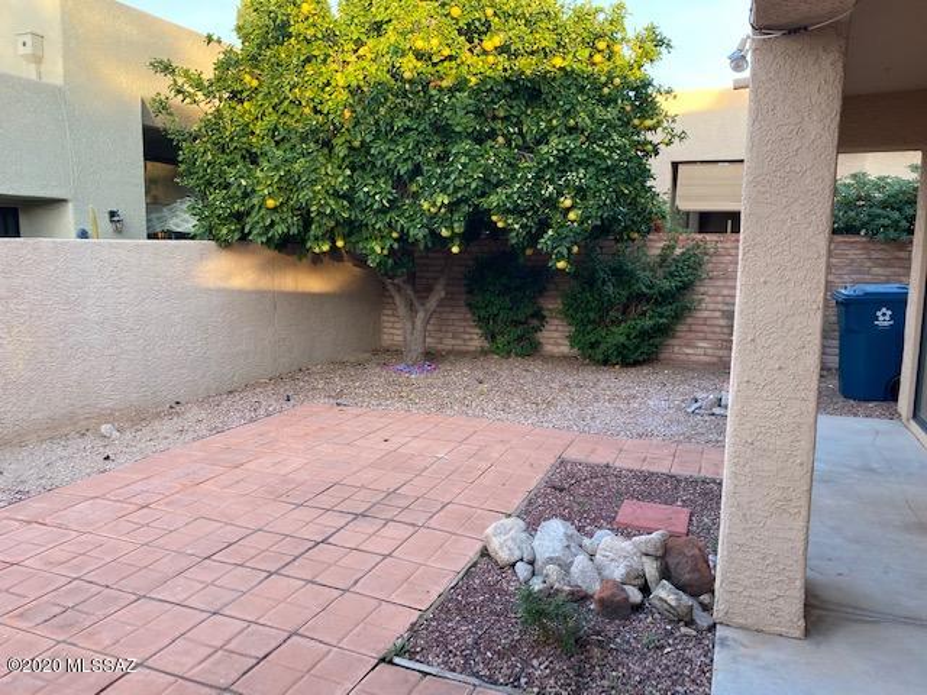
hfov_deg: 67.3
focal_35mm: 26
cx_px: 464
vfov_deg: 53.1
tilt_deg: -7.5
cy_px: 348
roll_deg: -1.5
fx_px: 696
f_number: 1.8
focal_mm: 4.25
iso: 40
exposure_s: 1/122
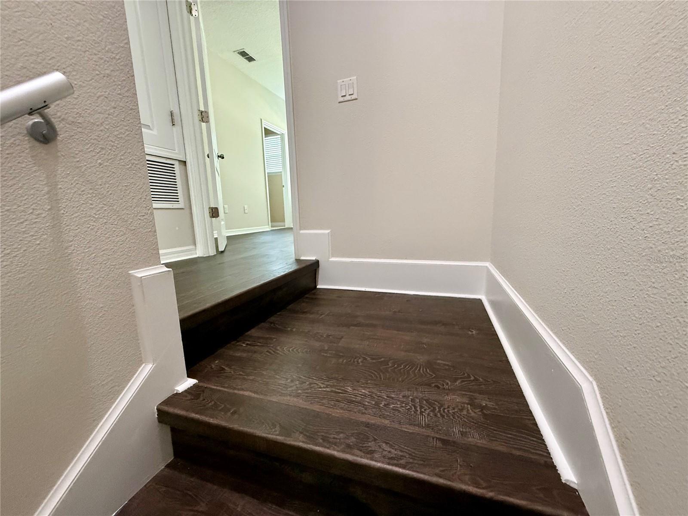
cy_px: 258
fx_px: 278
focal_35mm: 14
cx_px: 344
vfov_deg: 85.7
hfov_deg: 102.1
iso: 400
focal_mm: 2.22
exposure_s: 1/60
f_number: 2.2
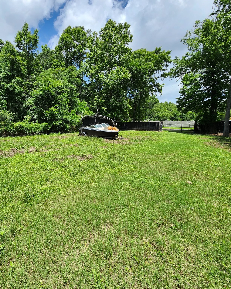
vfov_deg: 89.6
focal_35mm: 17
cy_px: 144
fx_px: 145
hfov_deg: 74.0
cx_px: 72
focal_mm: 2.2
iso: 50
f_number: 2.2
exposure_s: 1/1770
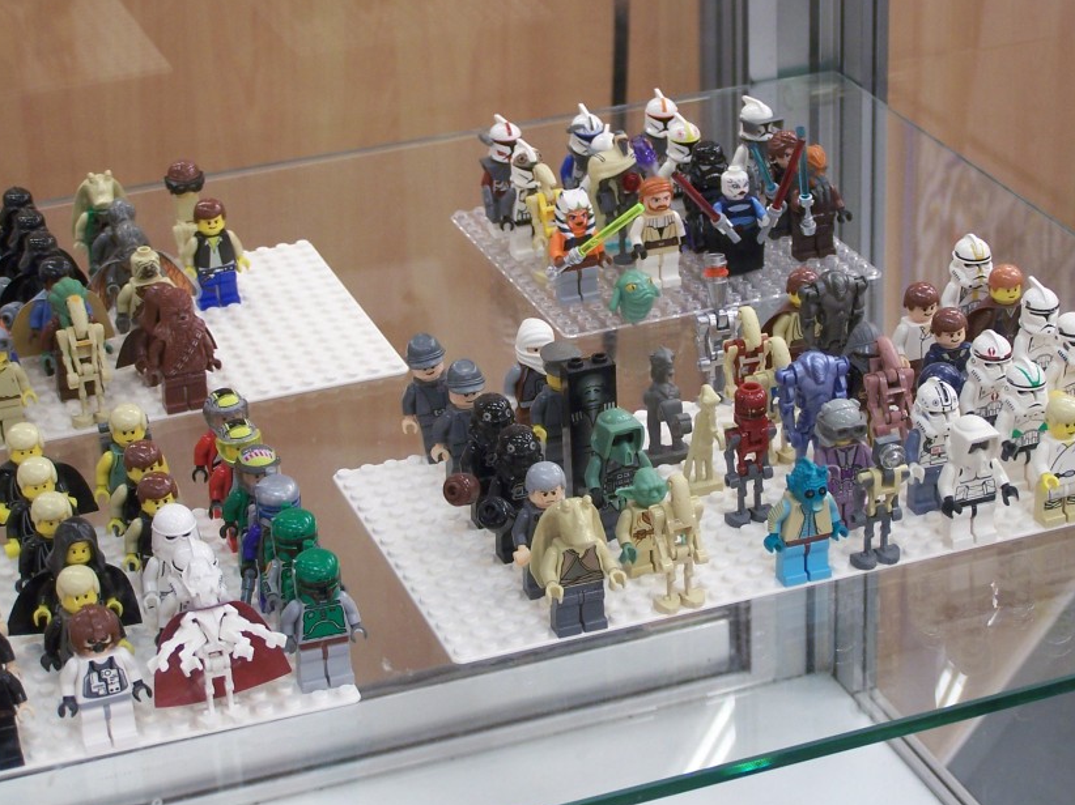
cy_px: 340
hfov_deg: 22.7
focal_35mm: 86
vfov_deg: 17.1
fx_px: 2670
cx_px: 637
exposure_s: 1/2
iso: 80
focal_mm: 11.5
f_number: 3.2
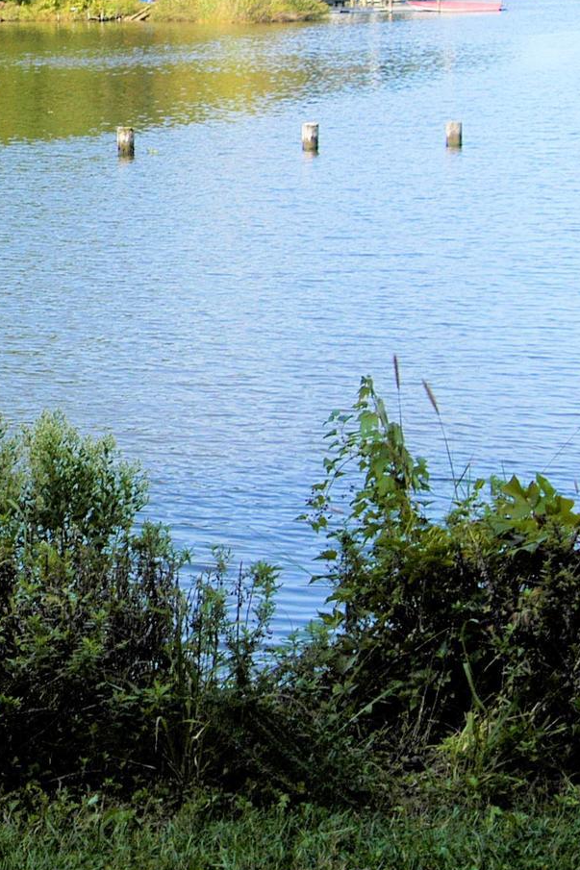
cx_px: -257
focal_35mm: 95
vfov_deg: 21.3
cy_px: 258
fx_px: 2297
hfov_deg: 13.6
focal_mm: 28
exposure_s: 1/1250
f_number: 3.5
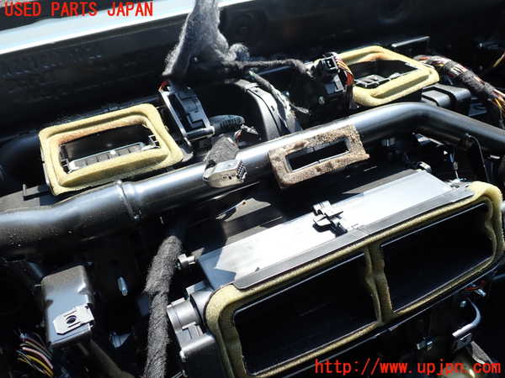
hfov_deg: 60.0
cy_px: 189
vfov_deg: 46.8
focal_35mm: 30
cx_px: 252
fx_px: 438
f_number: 3.2
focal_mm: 5.4
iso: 100
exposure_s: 1/200
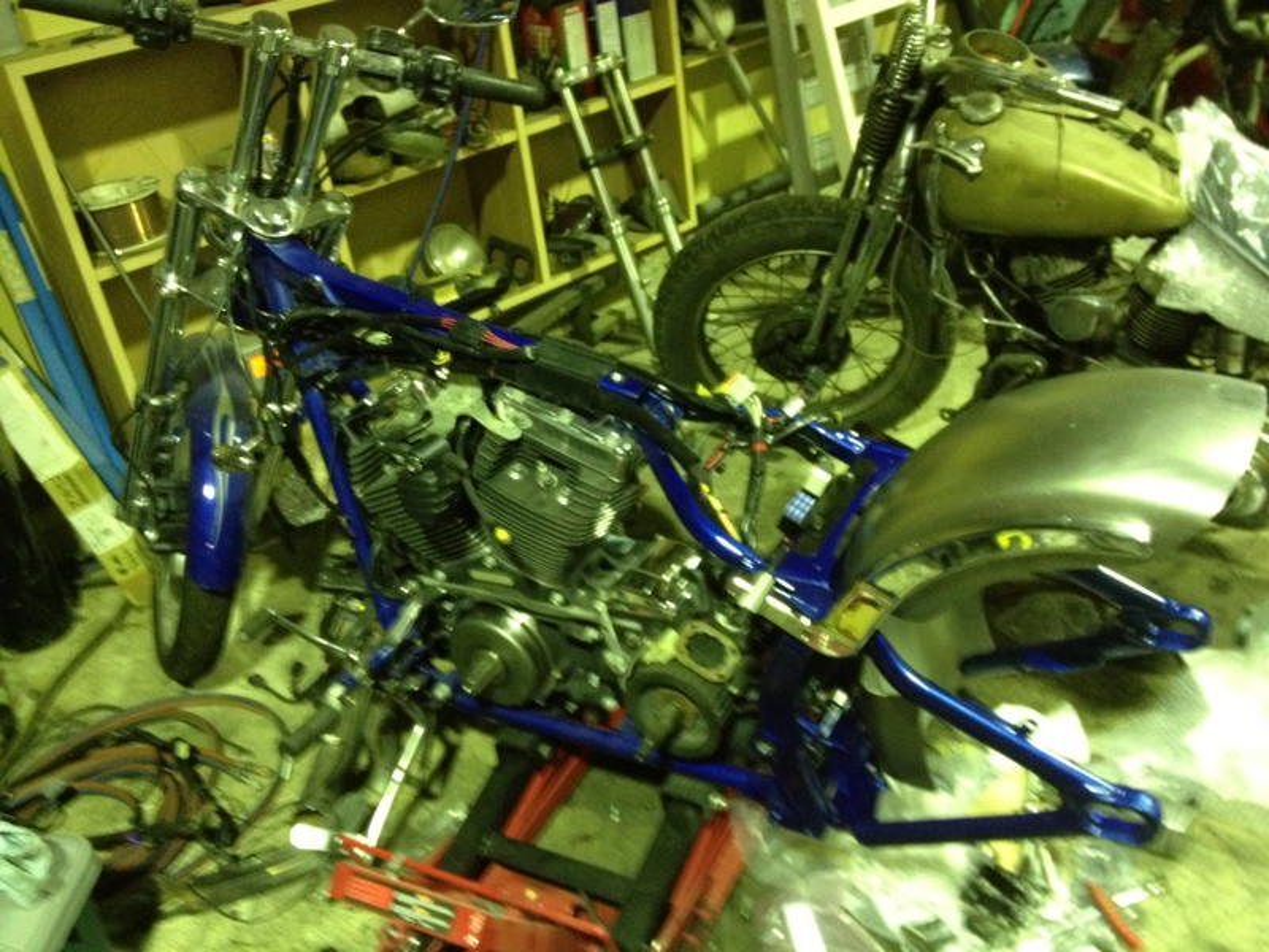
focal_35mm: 35
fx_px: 1283
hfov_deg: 52.6
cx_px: 634
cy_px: 476
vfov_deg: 40.7
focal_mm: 4.28
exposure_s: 1/17
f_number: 2.4
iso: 400
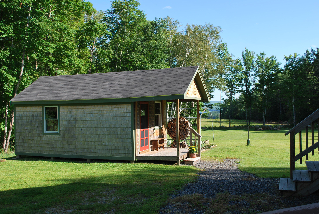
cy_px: 107
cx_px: 160
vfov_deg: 37.0
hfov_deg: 53.0
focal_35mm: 36
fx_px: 320
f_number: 6.3
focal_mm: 24
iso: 100
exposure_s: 1/160
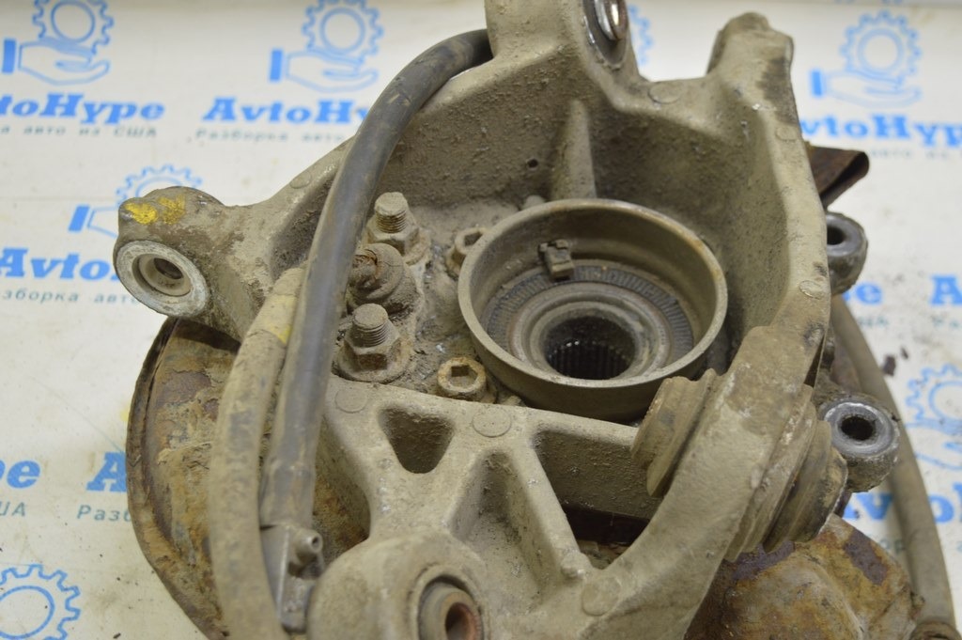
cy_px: 320
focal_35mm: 52
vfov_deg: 25.7
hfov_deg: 37.9
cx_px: 481
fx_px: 1402
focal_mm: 35
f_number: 5.6
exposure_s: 1/20
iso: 400
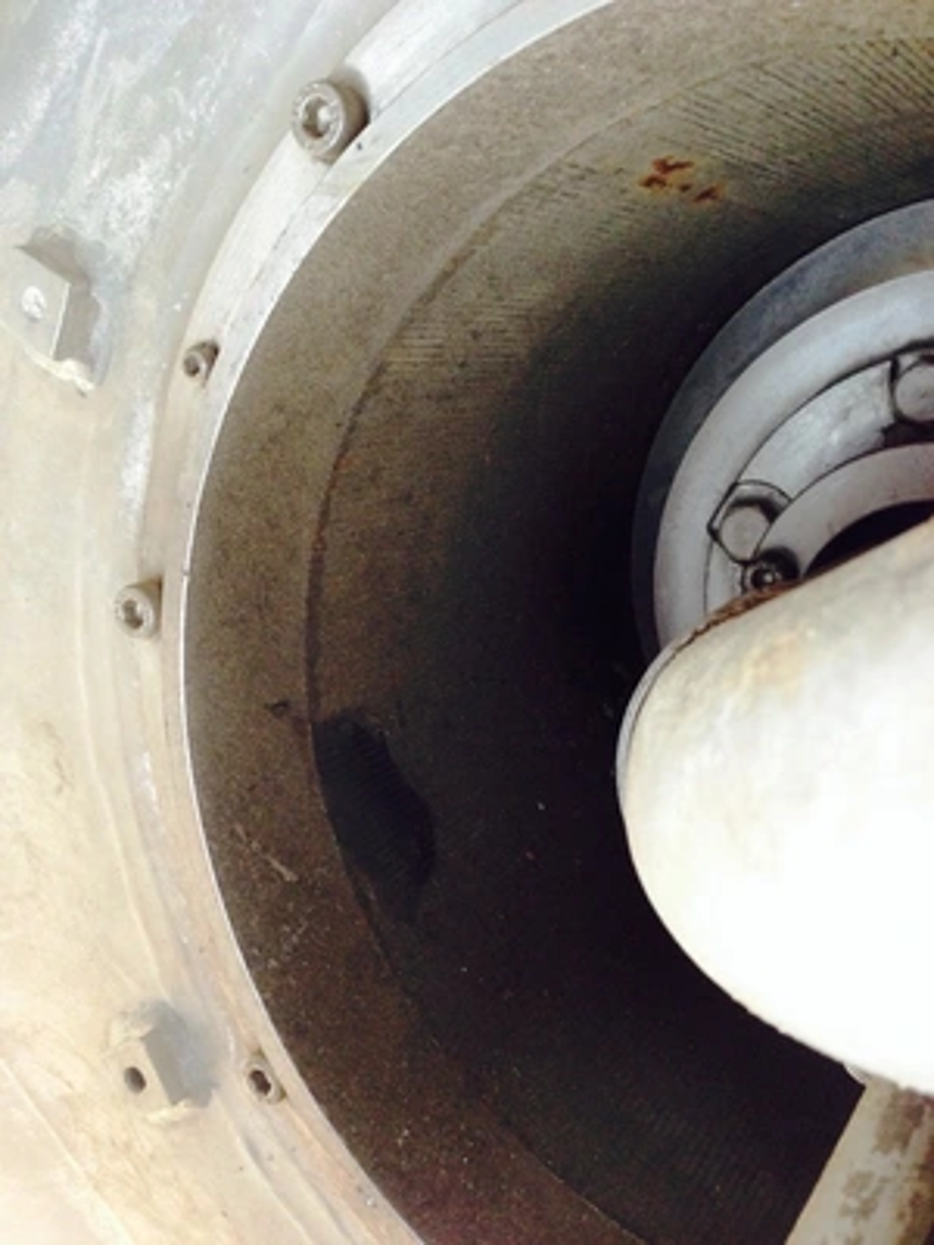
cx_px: 467
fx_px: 1187
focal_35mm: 33
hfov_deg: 42.9
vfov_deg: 55.4
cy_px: 622
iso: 200
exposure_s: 1/20
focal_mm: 4.12
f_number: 2.4
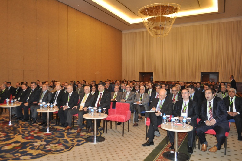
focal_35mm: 27
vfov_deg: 47.8
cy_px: 80
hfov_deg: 67.5
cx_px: 121
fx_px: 181
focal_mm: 18
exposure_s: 1/60
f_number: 3.5
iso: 800
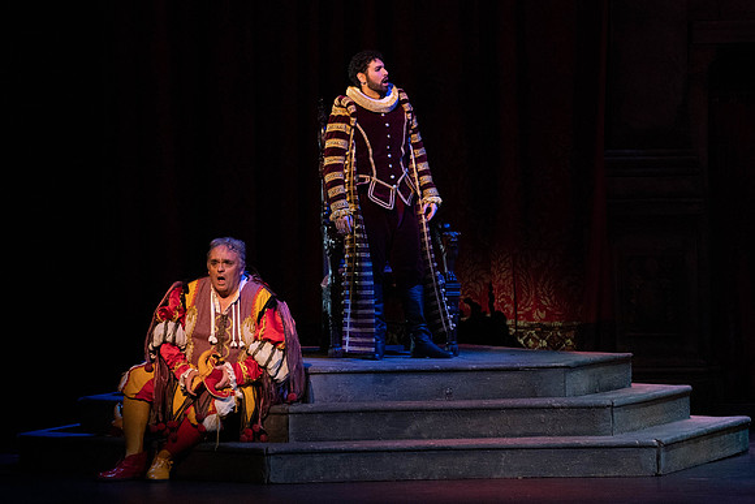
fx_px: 4075
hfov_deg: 10.6
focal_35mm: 194
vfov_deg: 7.1
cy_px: 218
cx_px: 354
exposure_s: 1/250
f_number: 8
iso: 5000
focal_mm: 168
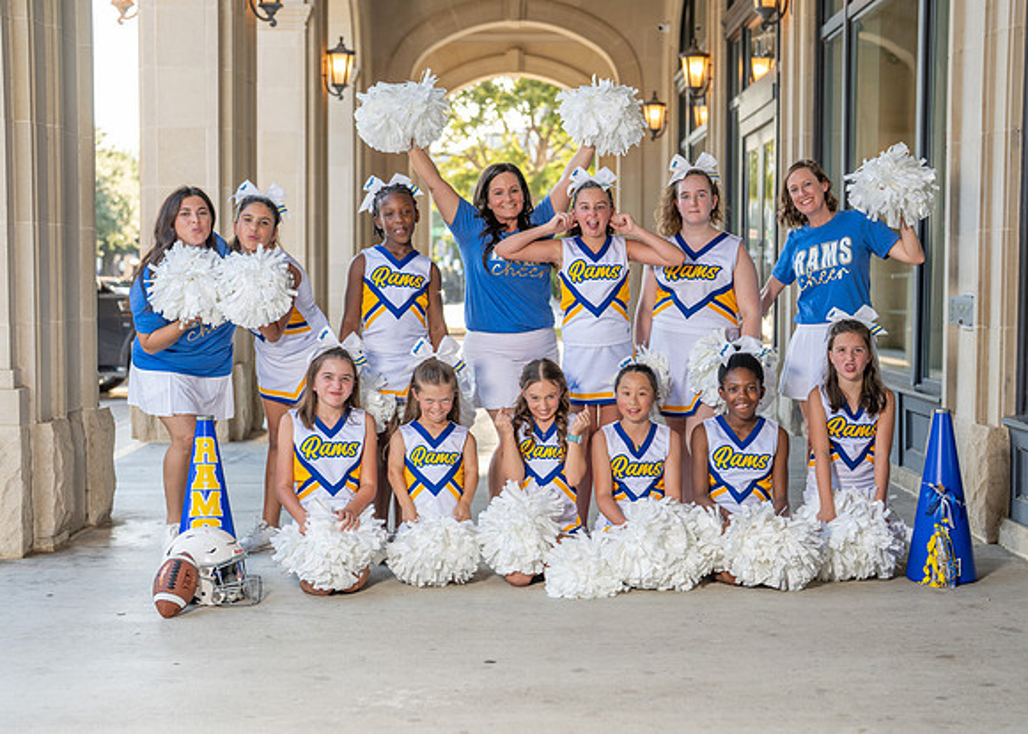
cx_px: 529
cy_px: 377
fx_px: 1628
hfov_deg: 35.0
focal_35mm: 56
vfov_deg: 25.4
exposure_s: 1/400
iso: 320
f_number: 2.5
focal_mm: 50
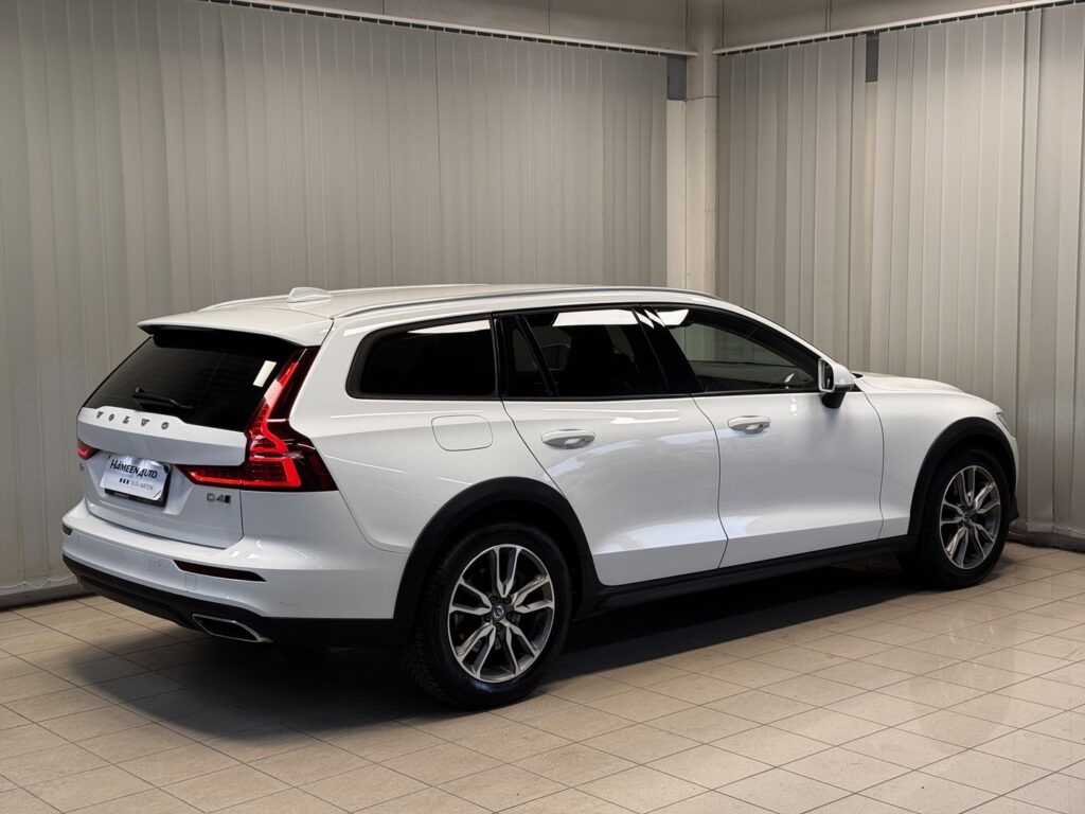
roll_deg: +0.2
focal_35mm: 48
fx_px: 1505
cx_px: 542
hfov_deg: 39.7
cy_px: 407
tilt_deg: -5.8
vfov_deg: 30.3
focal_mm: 6.76
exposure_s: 1/100
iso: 50
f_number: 1.78
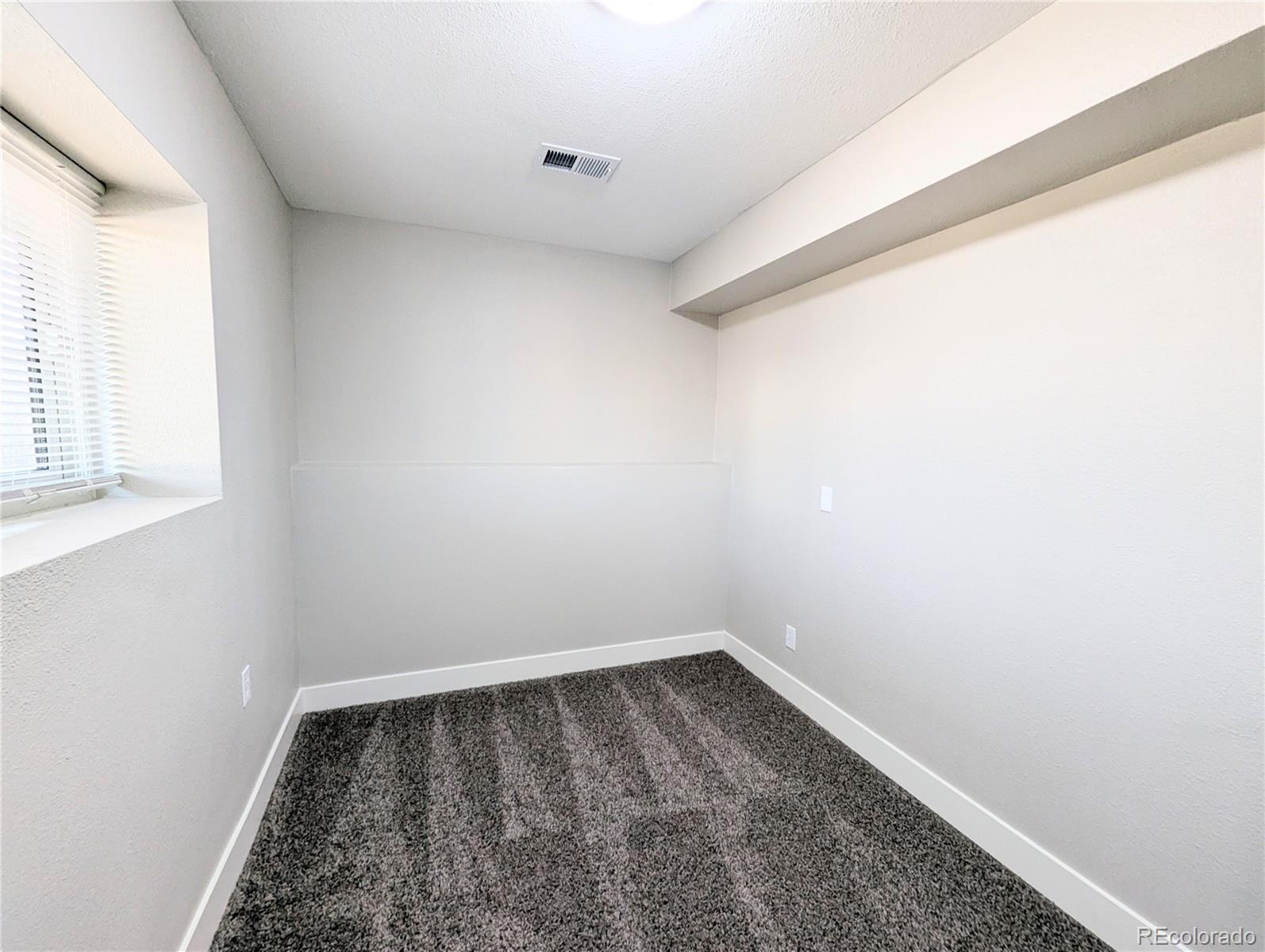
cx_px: 632
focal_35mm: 13
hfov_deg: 106.1
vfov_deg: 90.1
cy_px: 476
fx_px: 476
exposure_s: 1/24
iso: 40
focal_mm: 1.95
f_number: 2.2
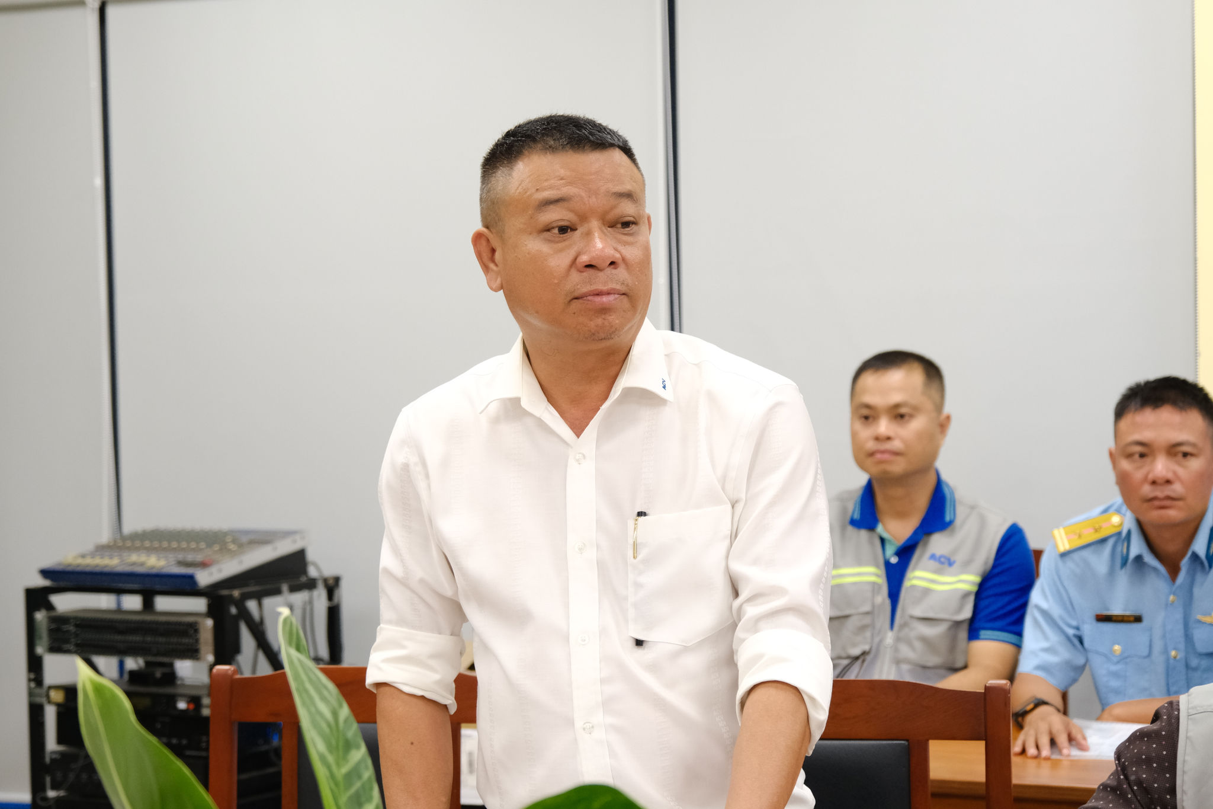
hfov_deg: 28.8
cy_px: 404
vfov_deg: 19.5
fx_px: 2358
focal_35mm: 70
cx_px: 606
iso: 1600
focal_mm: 46.6
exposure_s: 1/125
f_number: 4
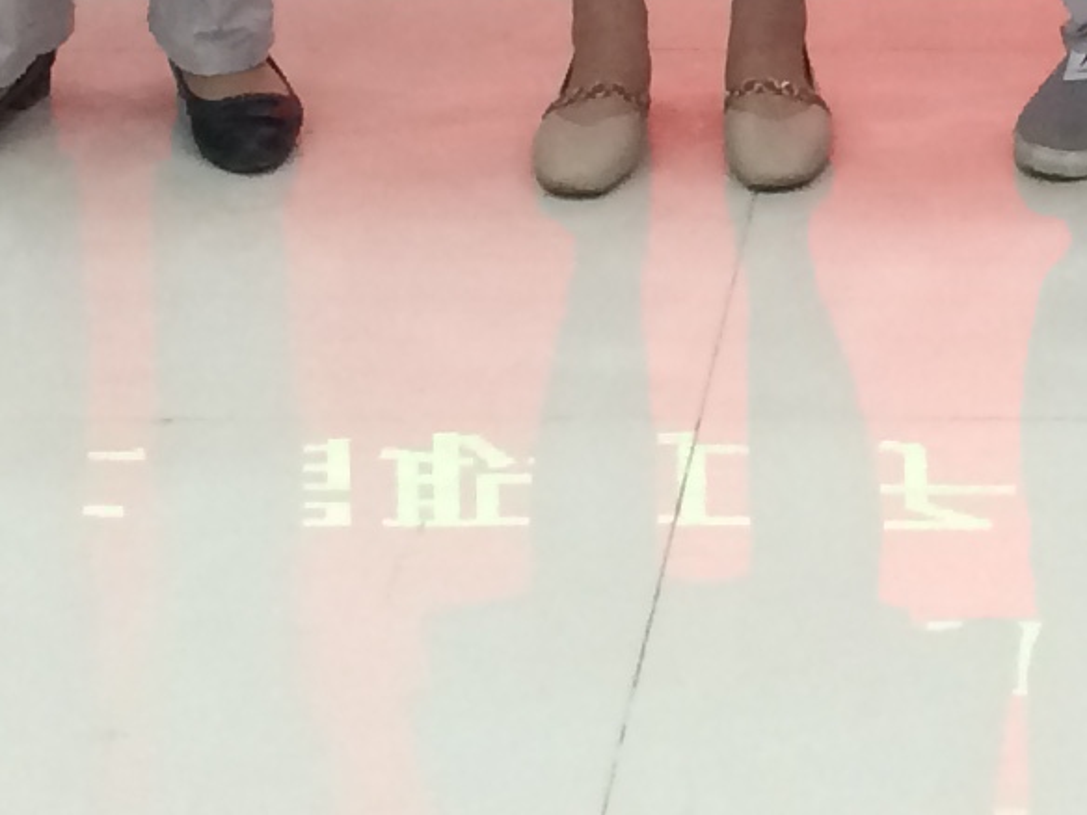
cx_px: 1057
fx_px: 5087
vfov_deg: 8.5
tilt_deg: -10.1
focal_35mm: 162
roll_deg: +0.4
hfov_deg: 12.1
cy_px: -986
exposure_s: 1/33
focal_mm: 4.15
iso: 80
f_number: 2.2
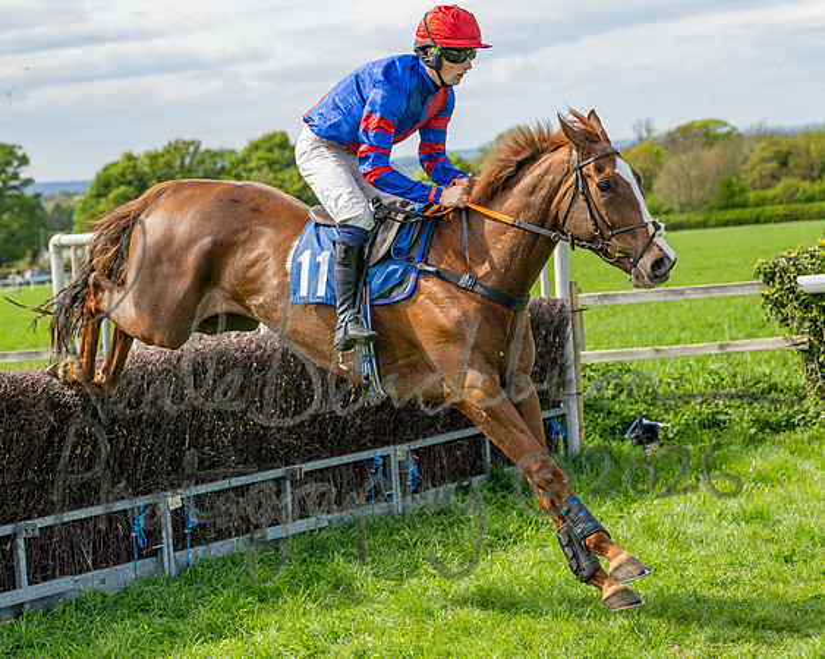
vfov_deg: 15.0
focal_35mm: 102
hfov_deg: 18.7
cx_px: 284
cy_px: 418
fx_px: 2496
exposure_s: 1/1600
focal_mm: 70
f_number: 4
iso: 200
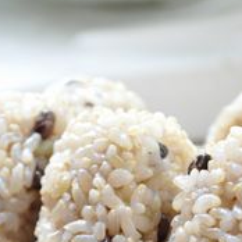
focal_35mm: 227
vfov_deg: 7.7
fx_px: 1795
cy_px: 221
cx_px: 67
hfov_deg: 7.7
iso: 800
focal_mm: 62
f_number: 5.3
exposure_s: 1/80
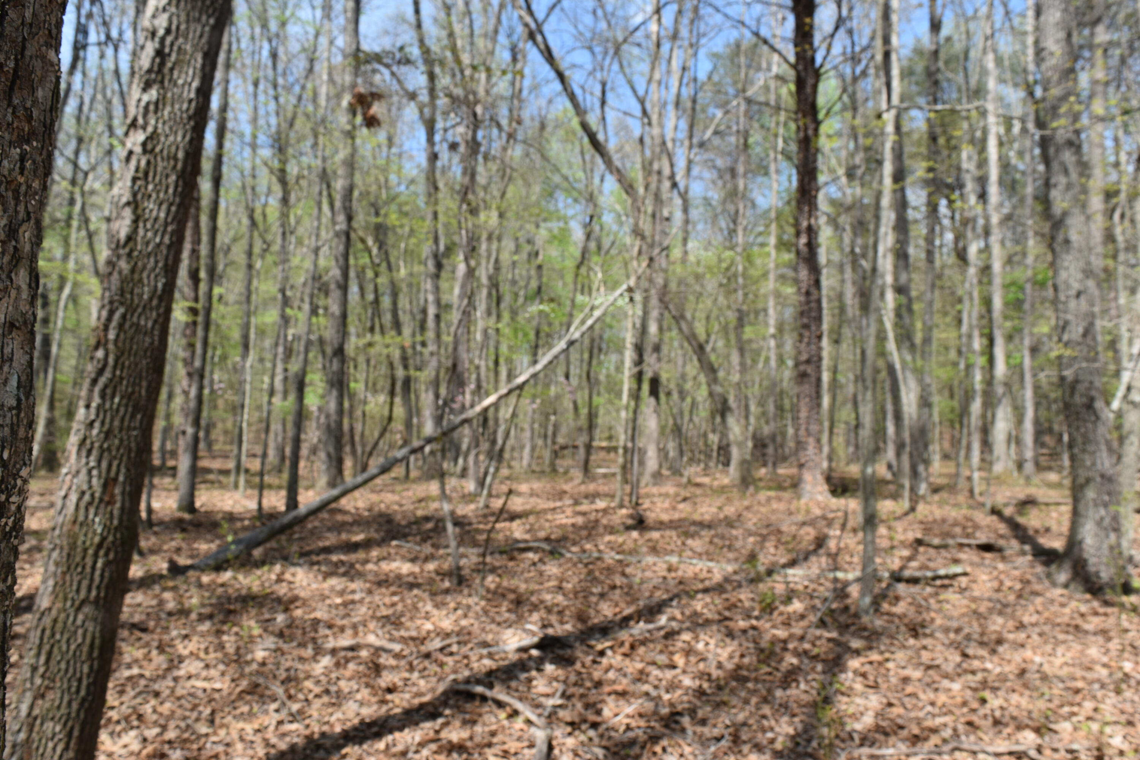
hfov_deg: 67.4
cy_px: 380
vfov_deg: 47.9
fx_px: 855
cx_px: 570
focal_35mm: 27
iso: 200
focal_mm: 18
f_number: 8
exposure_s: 1/250
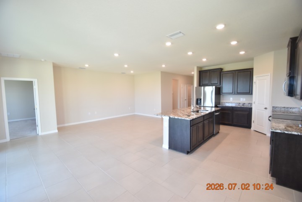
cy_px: 101
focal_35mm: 15
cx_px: 151
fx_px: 126
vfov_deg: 77.3
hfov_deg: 100.4
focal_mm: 10
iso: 800
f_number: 3.5
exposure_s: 1/125
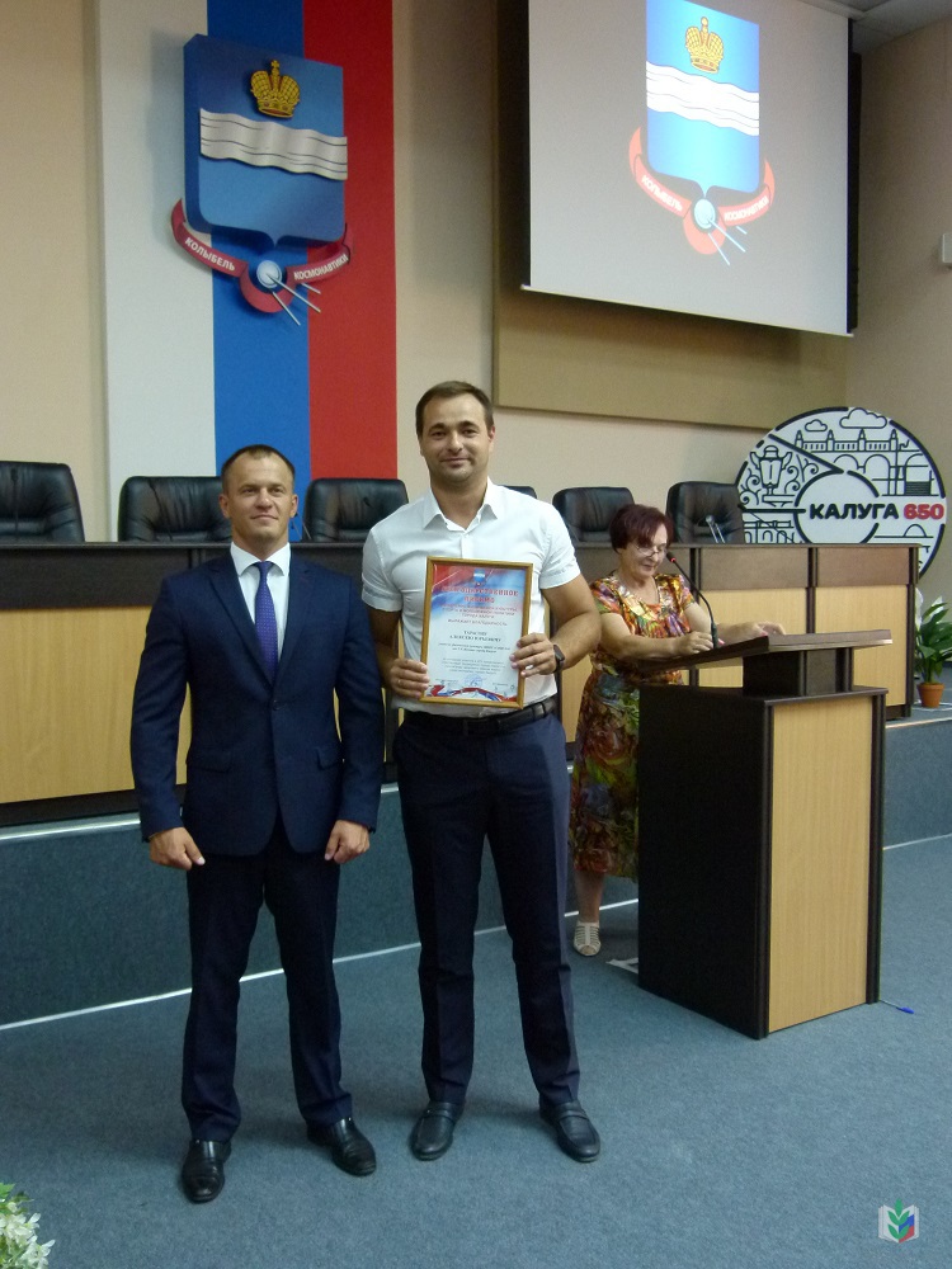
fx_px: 1210
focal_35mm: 33
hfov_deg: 42.9
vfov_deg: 55.4
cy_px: 634
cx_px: 476
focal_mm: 5.9
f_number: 3
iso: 400
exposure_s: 1/30
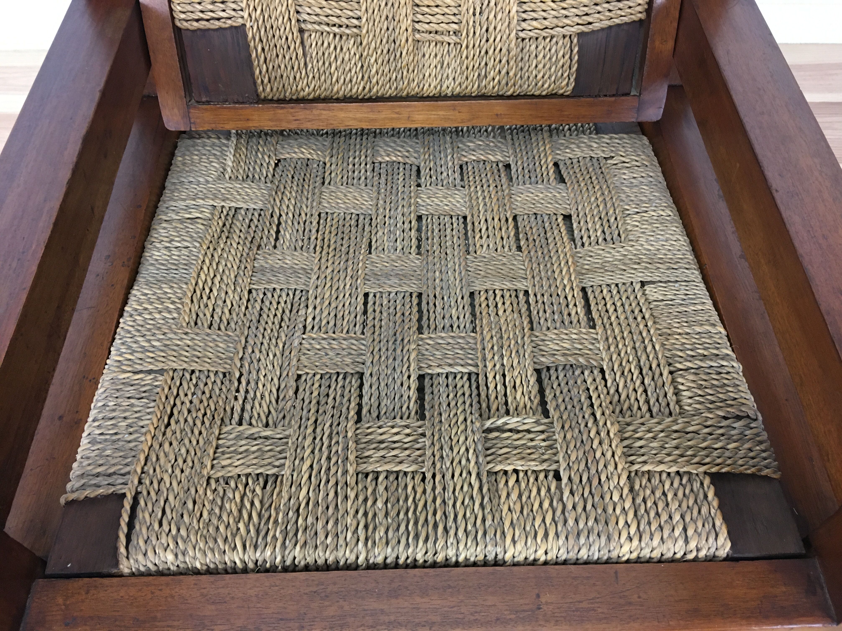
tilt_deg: -55.2
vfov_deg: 48.2
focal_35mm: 29
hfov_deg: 61.7
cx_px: 421
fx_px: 705
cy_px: 316
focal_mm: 4.15
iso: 160
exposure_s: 1/33
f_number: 2.2
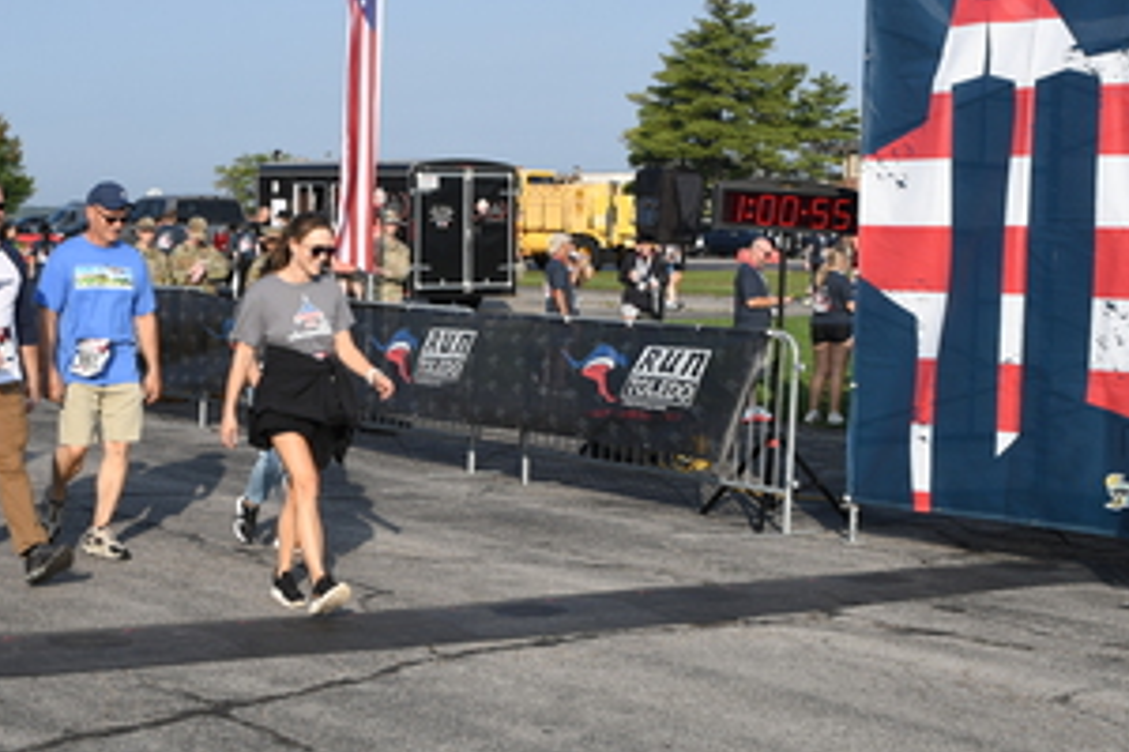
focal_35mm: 66
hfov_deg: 30.4
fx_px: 2070
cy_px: 344
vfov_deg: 20.6
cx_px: 406
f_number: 7.1
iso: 100
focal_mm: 24
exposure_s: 1/250
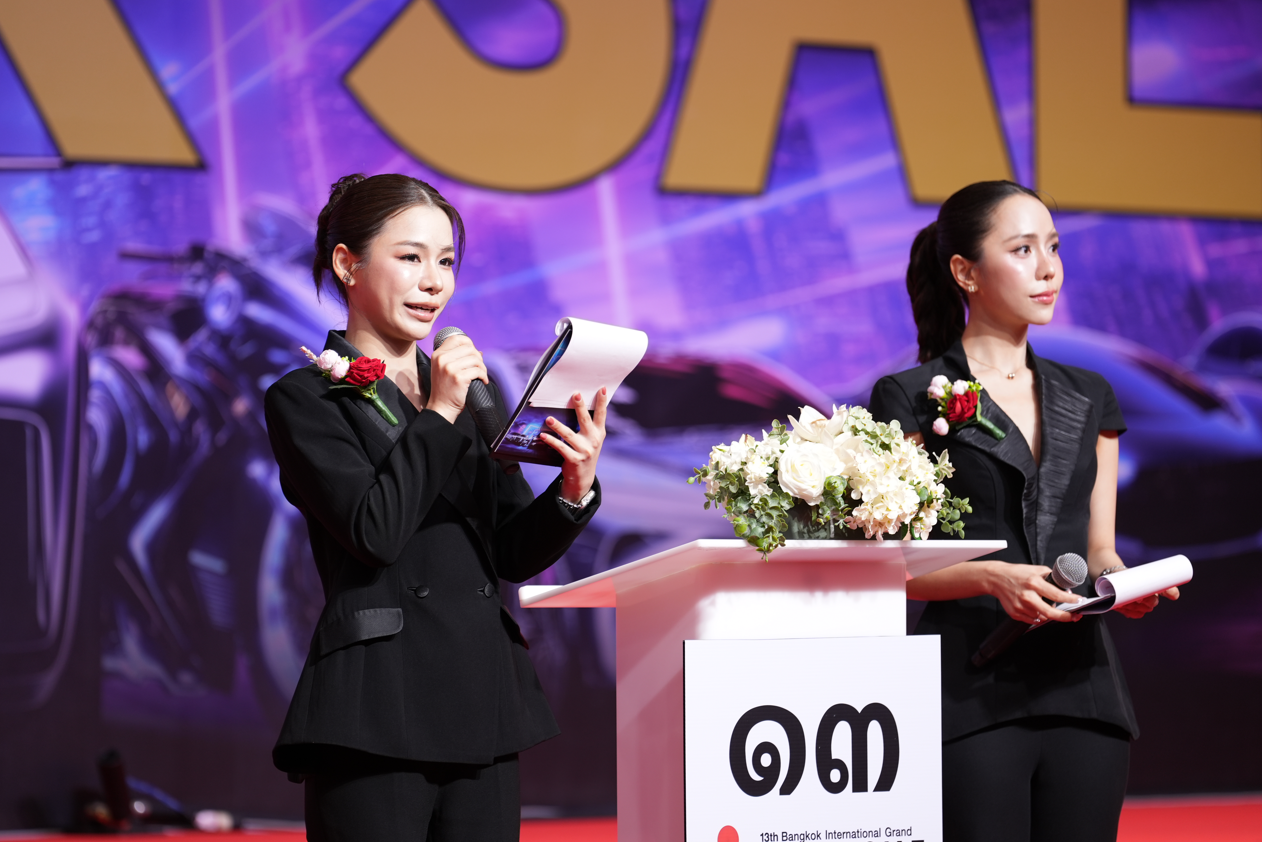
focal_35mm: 187
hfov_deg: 11.0
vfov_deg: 7.3
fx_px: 6555
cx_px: 642
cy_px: 454
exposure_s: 1/200
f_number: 2.8
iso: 320
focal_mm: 167
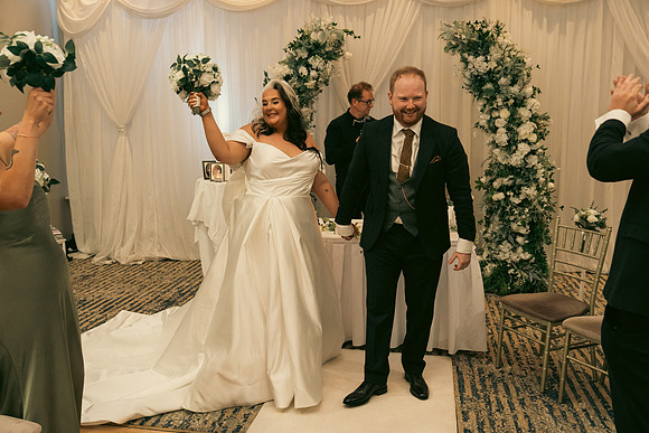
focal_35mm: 32
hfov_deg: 58.7
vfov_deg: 41.1
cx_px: 324
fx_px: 577
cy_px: 216
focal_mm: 32
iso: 2500
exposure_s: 1/160
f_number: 3.5
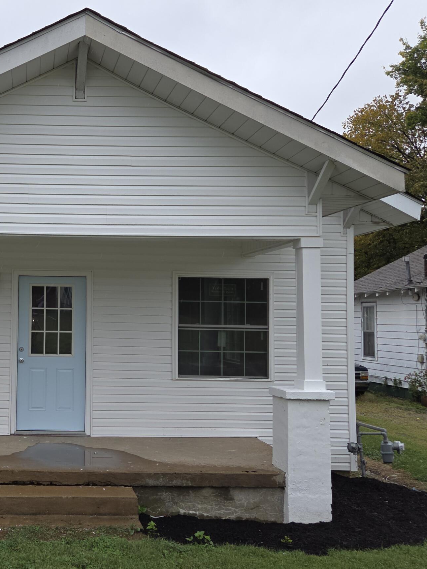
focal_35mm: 40
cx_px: 33
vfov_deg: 46.8
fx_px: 658
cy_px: 292
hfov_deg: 33.8
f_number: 1.8
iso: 25
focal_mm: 5.4
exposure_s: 1/331
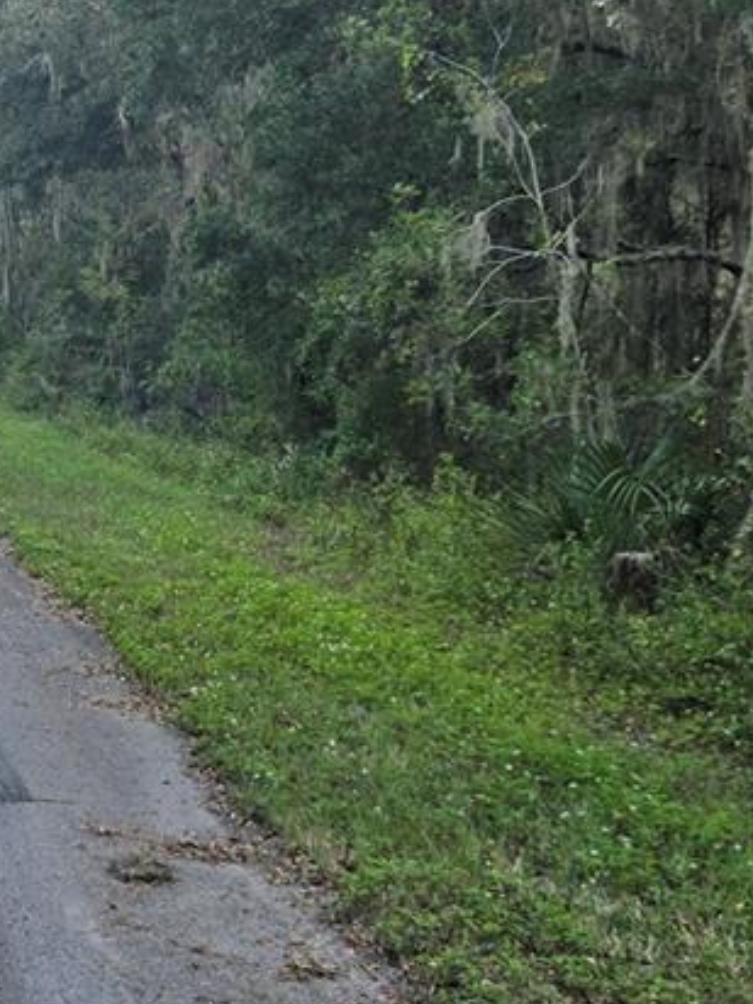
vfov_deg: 29.0
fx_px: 1943
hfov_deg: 21.7
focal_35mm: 67
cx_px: 163
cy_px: 553
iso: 25
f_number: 1.8
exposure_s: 1/523
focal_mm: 5.4
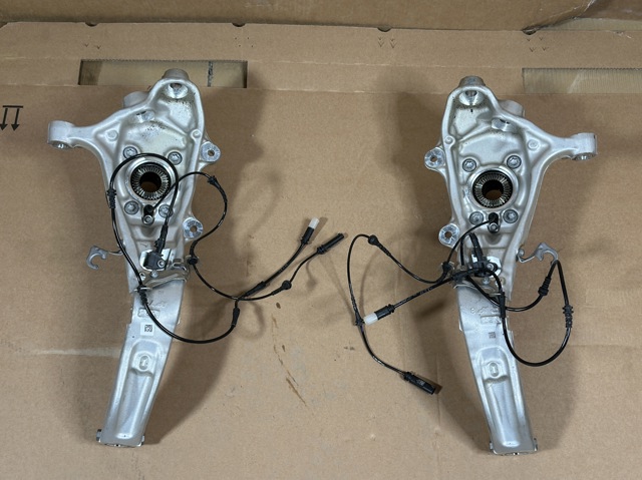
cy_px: 240
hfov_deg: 39.7
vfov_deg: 30.2
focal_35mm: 48
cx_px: 321
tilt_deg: -61.0
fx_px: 890
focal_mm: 6.86
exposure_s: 1/50
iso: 125
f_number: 1.78
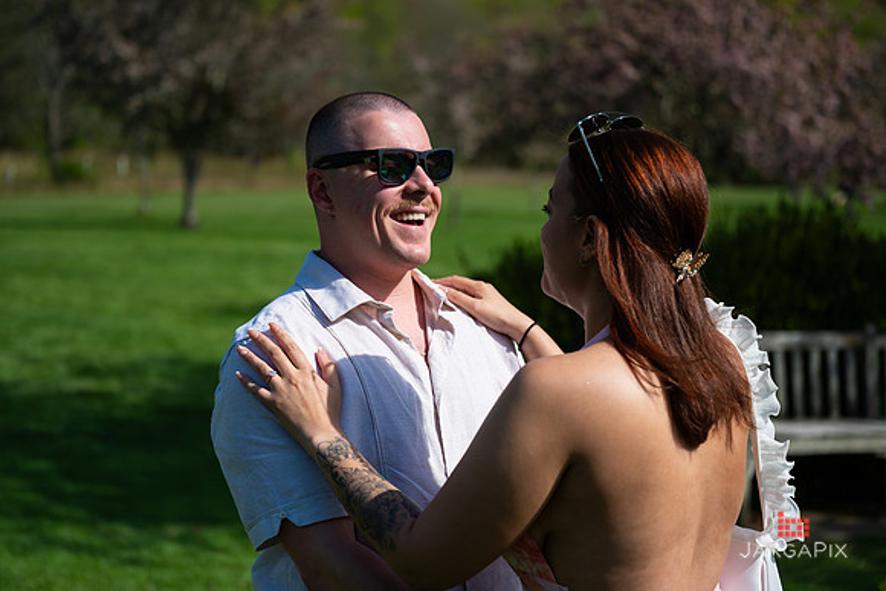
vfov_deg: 18.9
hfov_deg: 28.1
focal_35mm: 72
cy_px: 291
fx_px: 1772
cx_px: 440
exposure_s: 1/6400
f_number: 3.2
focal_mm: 70
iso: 200
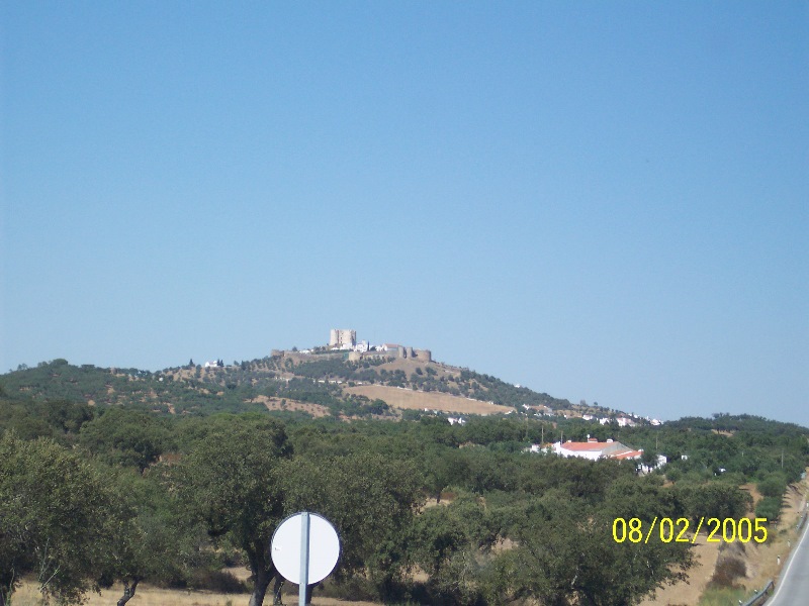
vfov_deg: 13.0
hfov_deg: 17.3
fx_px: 2664
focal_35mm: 114
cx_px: 404
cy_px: 303
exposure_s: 1/700
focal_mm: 24
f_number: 4.8
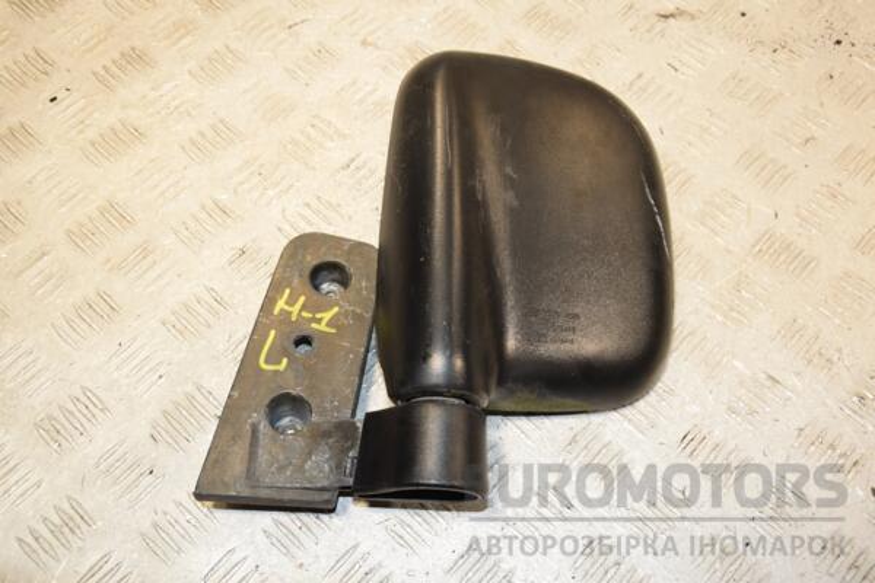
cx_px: 438
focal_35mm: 42
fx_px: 1021
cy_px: 292
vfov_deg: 31.9
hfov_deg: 46.4
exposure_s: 1/200
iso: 800
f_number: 6.3
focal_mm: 28
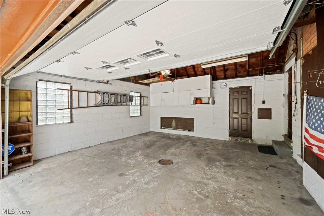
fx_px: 126
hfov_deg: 104.3
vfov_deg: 81.2
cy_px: 108
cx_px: 162
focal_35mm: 14
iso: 250
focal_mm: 14
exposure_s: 1/13
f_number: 9
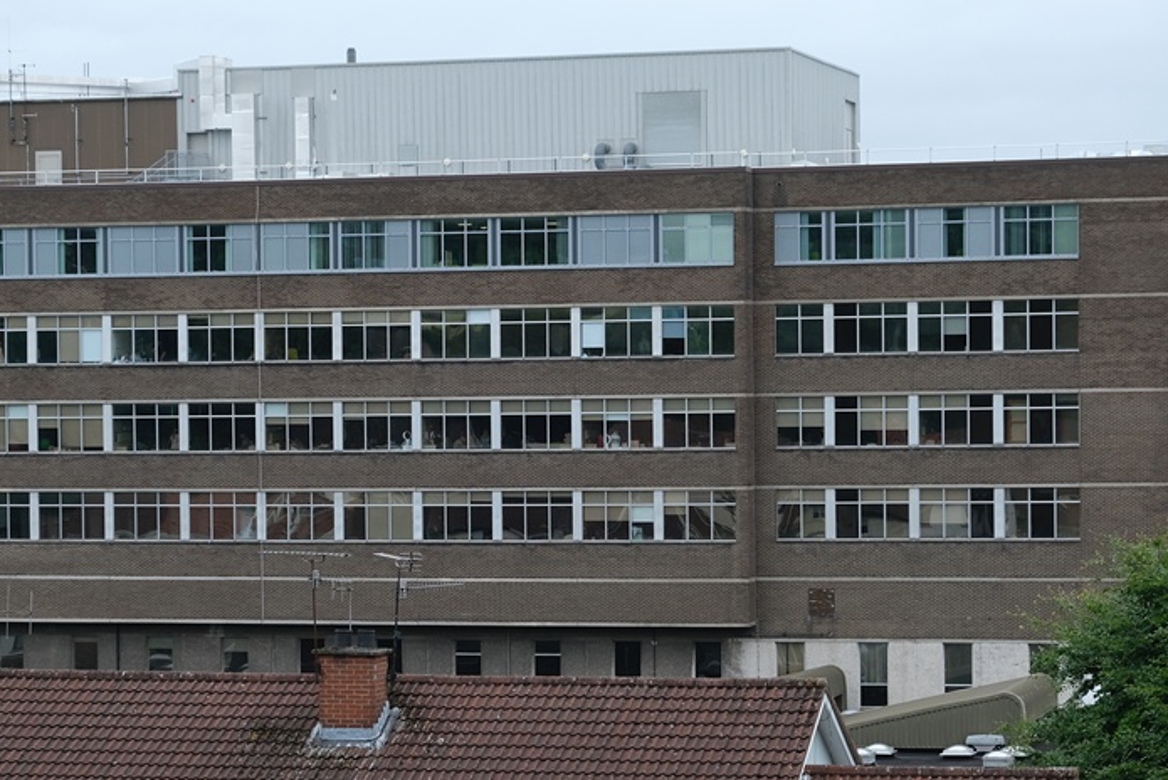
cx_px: 464
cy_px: 435
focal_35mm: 111
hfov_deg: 18.4
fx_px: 3603
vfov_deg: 12.4
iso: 800
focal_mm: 55
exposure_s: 1/1800
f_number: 5
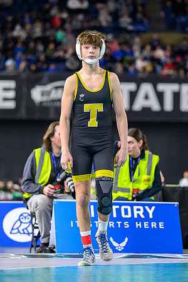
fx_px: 1705
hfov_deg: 6.3
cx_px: 95
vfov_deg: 9.5
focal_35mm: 218
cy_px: 145
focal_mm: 125
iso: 2500
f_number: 2.8
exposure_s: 1/800
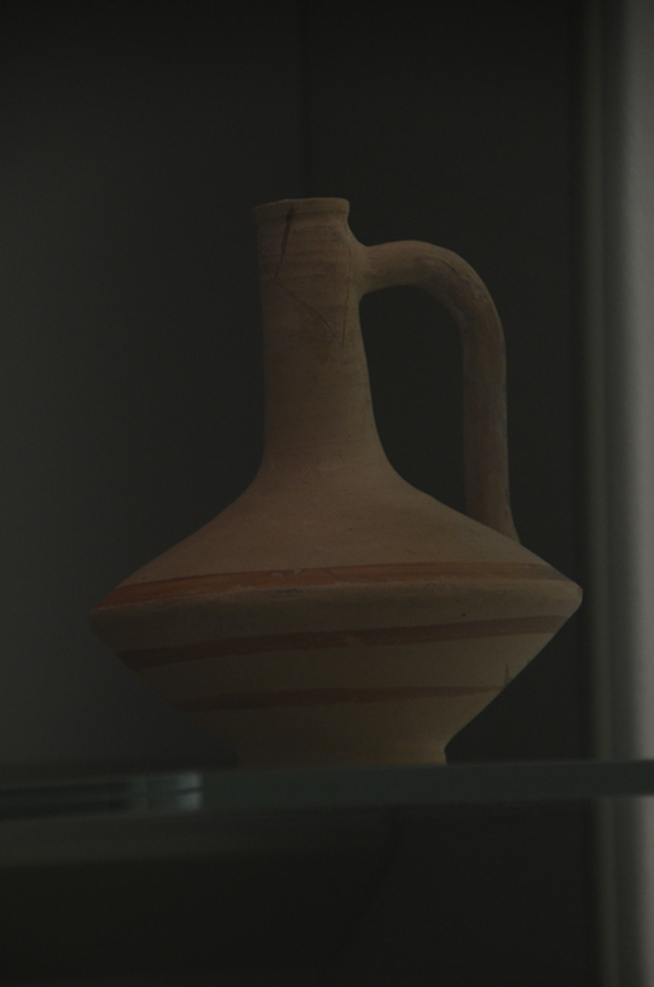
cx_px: 327
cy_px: 494
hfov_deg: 6.1
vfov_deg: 9.2
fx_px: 6157
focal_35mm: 225
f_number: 6
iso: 1000
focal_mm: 150
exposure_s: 1/80
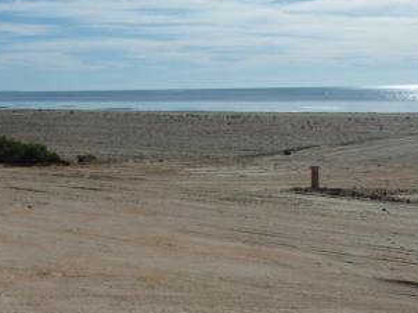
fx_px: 639
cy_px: 90
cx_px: 101
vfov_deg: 27.2
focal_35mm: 53
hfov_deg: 35.3
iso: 80
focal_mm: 4.1
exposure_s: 1/1000
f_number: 5.6
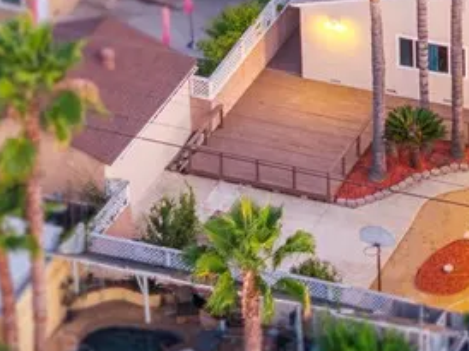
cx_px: 560
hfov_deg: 7.5
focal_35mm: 262
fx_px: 3547
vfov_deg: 5.6
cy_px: -80
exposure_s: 1/15
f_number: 2.8
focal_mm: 19.35
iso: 650
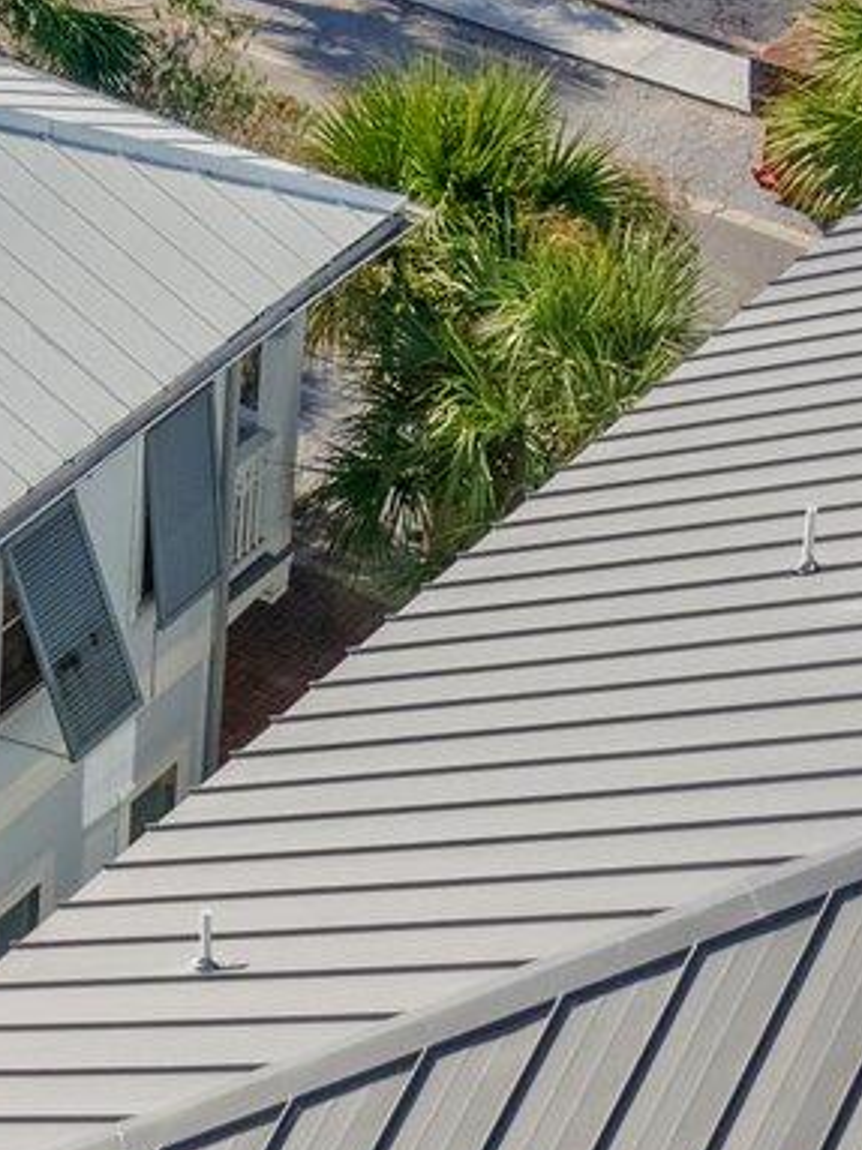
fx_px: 3754
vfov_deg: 15.9
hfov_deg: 12.5
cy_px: -607
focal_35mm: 113
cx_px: -423
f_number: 2.8
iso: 100
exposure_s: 1/3200
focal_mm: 8.38
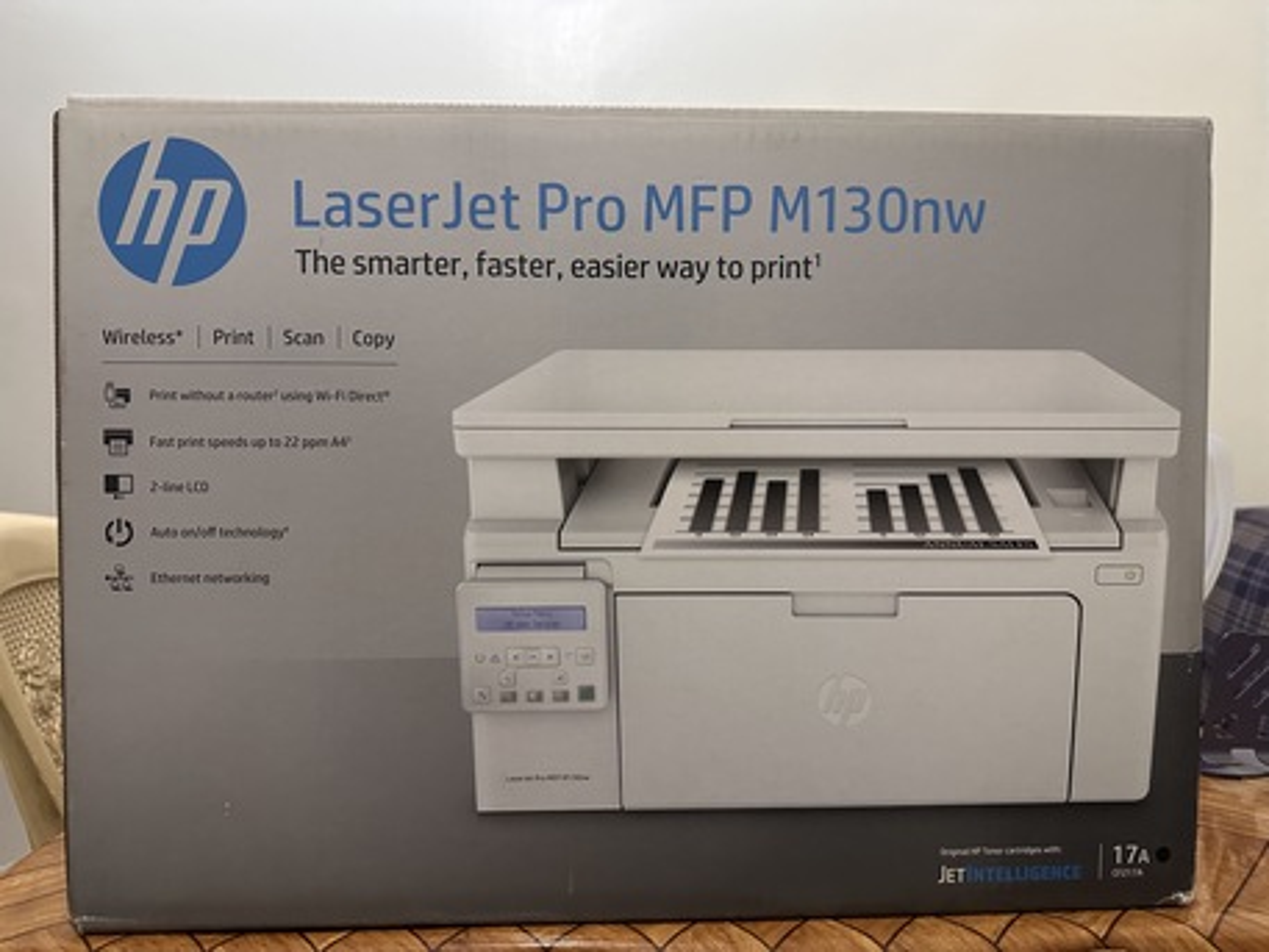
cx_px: 634
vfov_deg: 56.8
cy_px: 476
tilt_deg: -1.2
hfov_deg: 71.6
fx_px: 880
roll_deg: -0.3
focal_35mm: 24
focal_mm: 6.86
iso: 500
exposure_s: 1/60
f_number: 1.78
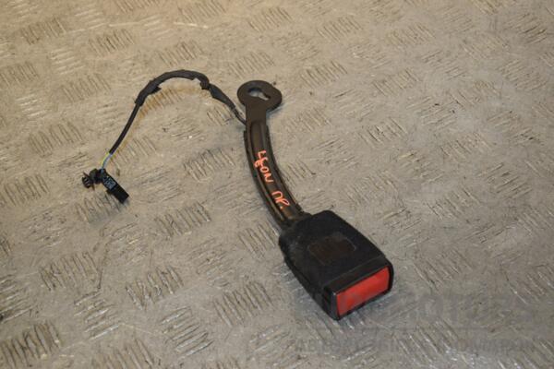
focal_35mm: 68
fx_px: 1039
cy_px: 184
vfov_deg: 20.2
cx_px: 277
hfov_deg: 29.9
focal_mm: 45
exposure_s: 1/200
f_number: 7.1
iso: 800
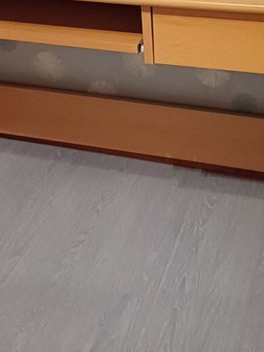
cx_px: 121
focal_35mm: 65
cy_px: 78
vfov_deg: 29.2
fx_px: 661
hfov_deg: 22.6
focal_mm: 4.65
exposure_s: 1/20
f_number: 1.8
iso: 1250
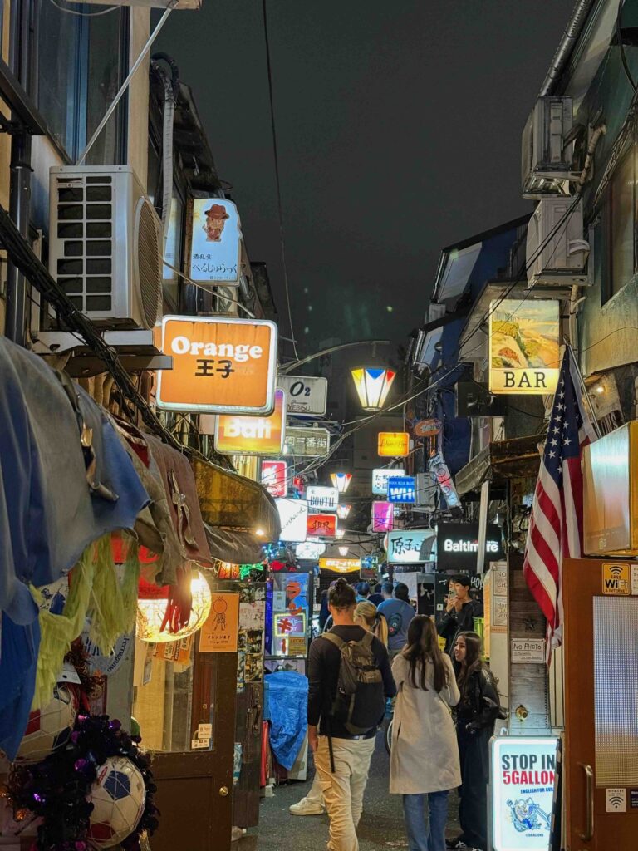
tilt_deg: +7.8
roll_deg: -1.6
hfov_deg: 30.3
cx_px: 319
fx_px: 1180
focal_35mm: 48
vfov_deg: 39.7
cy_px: 426
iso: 250
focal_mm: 6.76
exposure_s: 1/33
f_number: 1.78
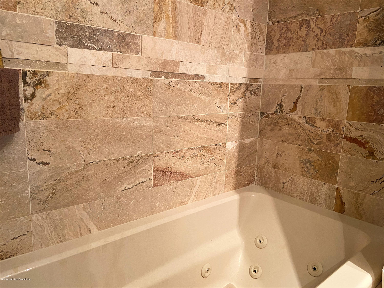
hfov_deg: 67.3
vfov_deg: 53.1
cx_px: 192
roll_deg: -2.0
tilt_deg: -10.1
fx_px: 288
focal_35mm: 26
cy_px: 144
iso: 200
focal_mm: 4.25
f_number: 1.8
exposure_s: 1/60
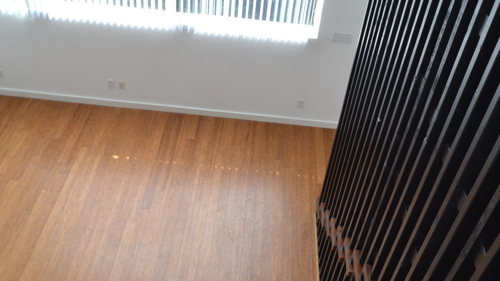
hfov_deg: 52.8
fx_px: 504
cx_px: 250
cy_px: 127
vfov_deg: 31.2
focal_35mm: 38
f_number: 5.6
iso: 400
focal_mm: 24
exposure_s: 1/125
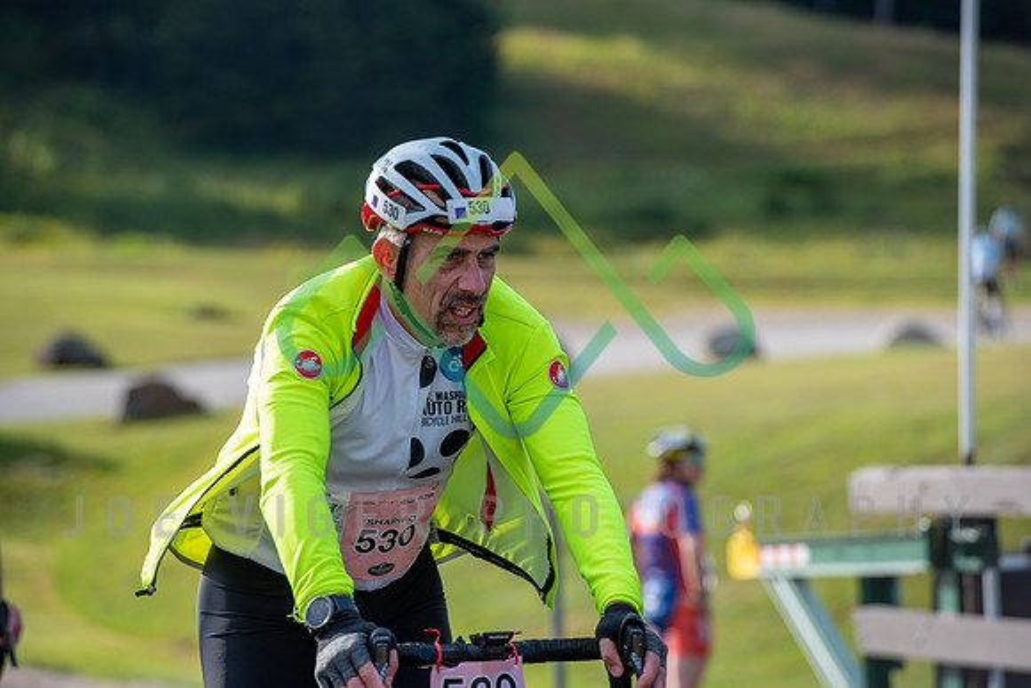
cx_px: 516
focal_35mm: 200
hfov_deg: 10.3
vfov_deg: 6.9
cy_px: 344
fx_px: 5729
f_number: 5.6
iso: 250
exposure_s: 1/800
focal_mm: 200
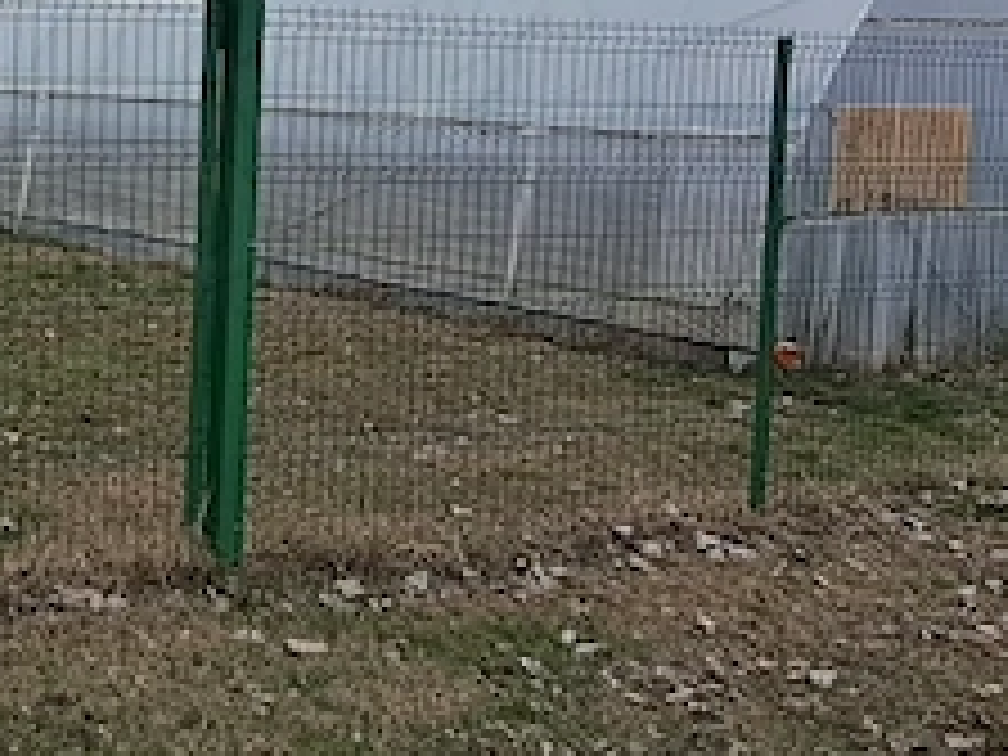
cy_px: 184
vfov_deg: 24.9
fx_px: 1689
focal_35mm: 58
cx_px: -166
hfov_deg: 29.2
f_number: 2.2
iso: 40
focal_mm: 1.42
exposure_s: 1/950
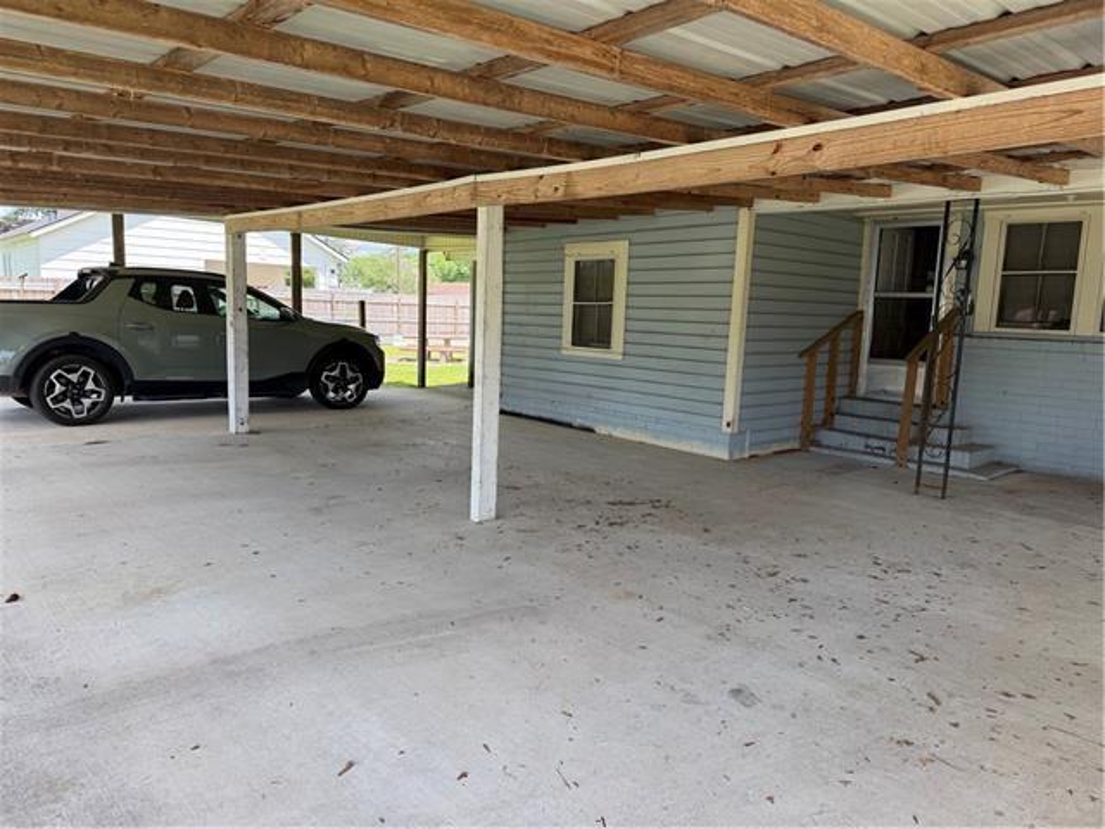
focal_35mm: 24
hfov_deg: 71.6
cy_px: 414
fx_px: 766
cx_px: 552
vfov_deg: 56.8
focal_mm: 6.76
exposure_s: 1/805
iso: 100
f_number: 1.78
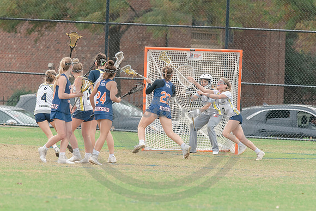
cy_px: 98
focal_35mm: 512
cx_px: 149
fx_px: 4499
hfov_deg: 4.0
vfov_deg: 2.7
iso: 450
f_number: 2.8
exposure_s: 1/1250
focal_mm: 200
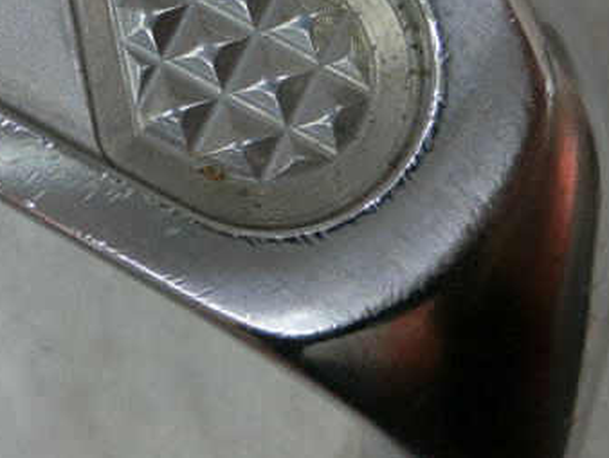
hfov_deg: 26.5
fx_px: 1250
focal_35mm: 71
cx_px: 59
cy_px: -79
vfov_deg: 19.6
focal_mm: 5.4
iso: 100
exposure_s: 1/125
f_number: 2.8
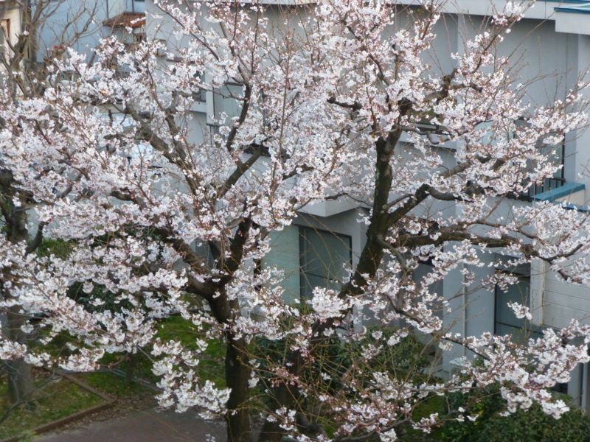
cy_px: 221
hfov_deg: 27.8
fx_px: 1193
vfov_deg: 21.0
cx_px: 295
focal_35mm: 70
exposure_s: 1/20
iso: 400
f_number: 5
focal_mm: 12.5
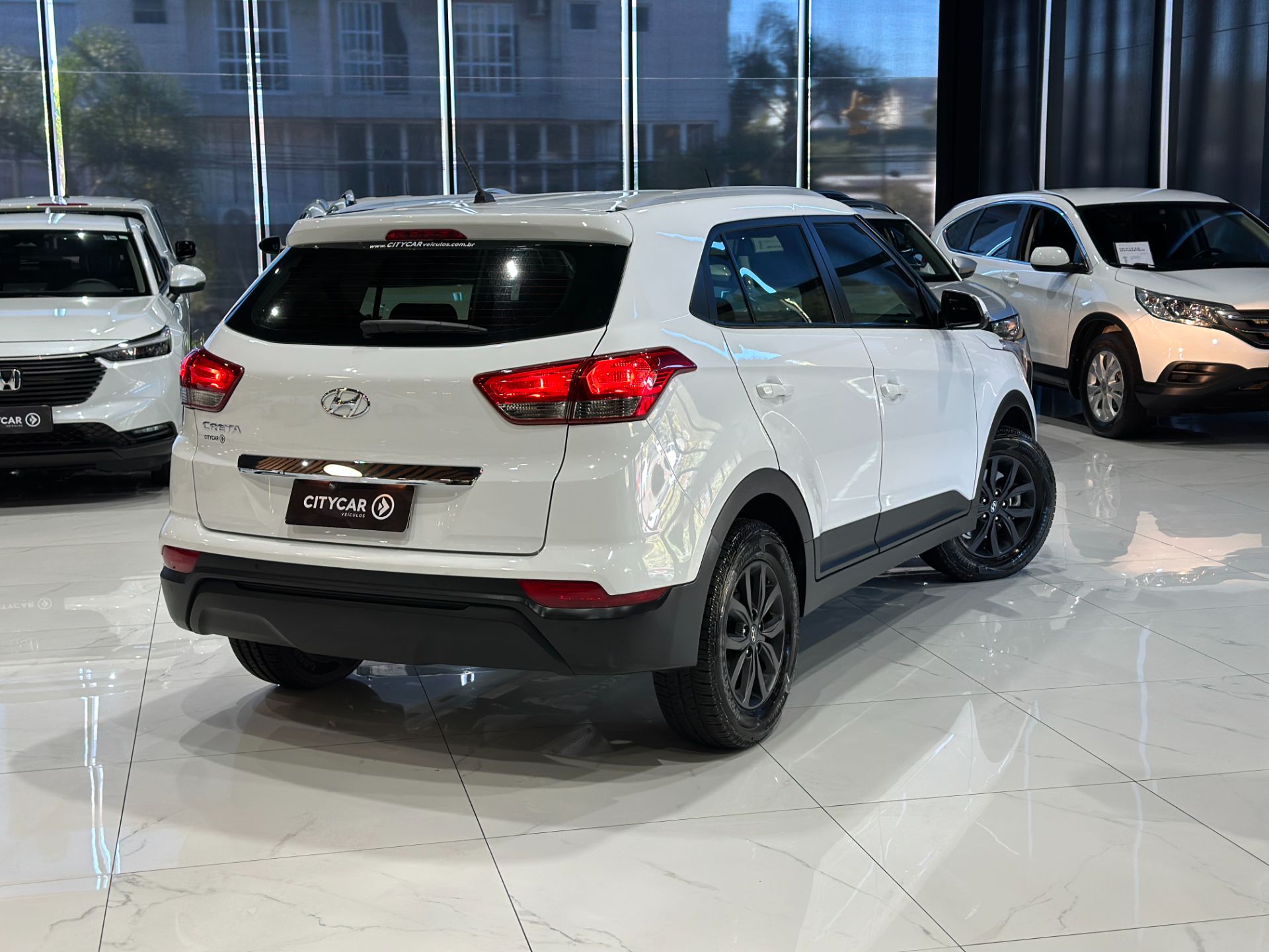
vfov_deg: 30.3
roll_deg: +0.4
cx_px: 634
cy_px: 476
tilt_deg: -9.4
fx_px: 1760
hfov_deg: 39.7
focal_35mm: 48
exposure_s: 1/120
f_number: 1.78
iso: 100
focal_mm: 6.86
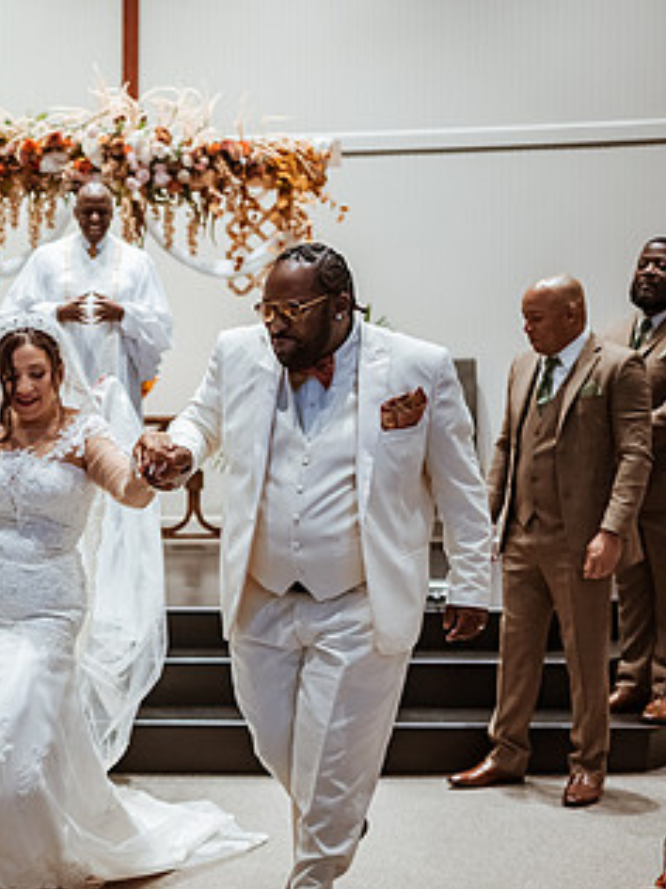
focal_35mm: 62
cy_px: 478
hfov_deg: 22.8
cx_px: 20
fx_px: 1592
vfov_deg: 31.2
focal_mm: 35
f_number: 1.8
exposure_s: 1/500
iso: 1000
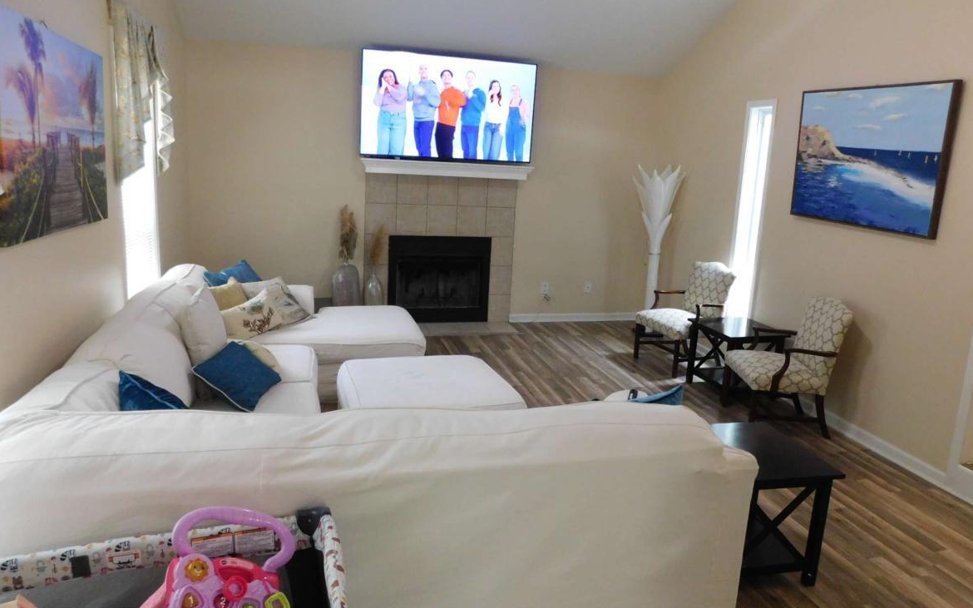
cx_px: 496
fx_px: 663
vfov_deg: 49.2
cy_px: 285
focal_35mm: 25
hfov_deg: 72.5
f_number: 3
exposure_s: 1/20
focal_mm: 4
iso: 400
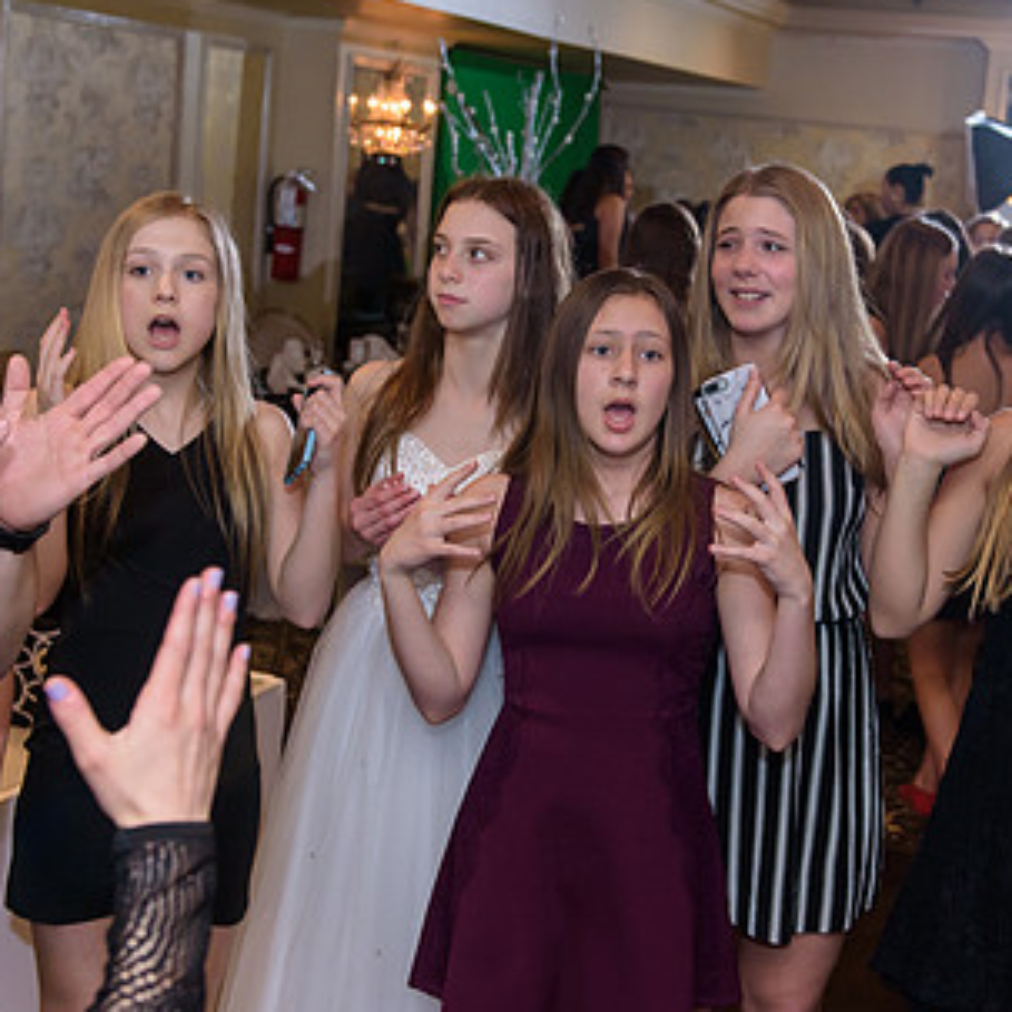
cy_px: 443
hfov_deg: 29.9
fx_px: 1885
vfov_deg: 30.0
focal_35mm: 57
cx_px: 625
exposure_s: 1/125
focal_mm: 35
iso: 1600
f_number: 3.2
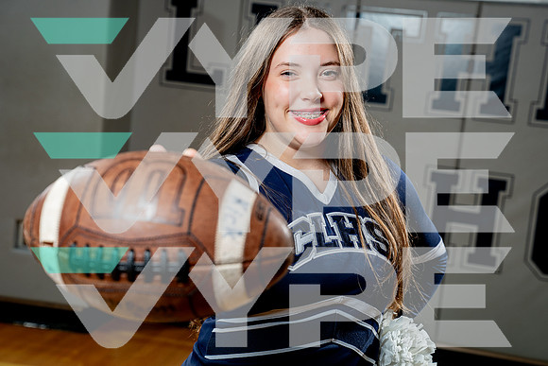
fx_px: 1026
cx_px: 272
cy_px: 183
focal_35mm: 67
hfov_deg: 29.9
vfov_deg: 20.2
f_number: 5.6
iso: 250
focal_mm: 64
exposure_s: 1/250
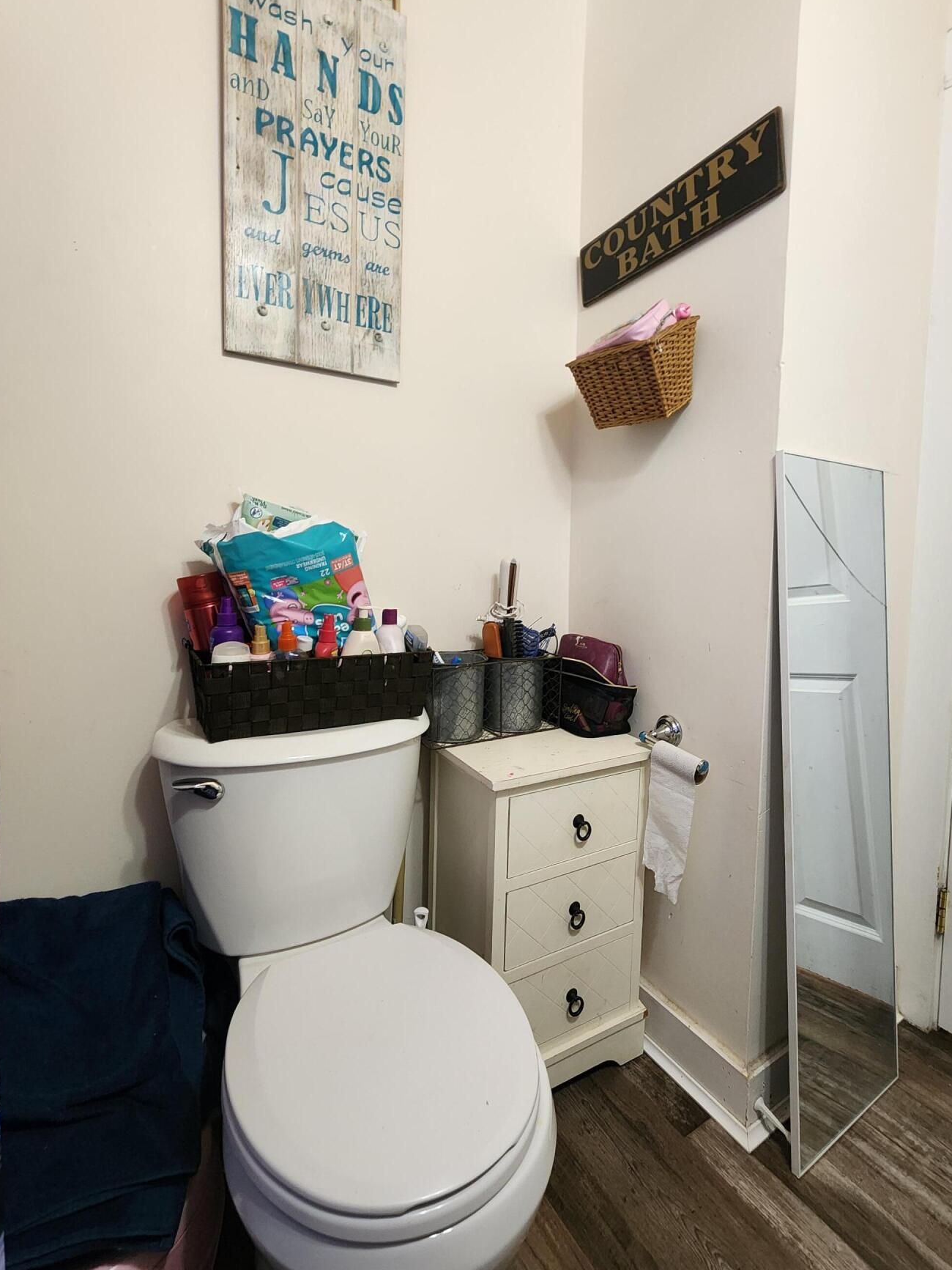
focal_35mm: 15
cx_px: 510
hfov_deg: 81.6
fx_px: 550
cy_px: 584
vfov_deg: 98.0
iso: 250
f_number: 2.2
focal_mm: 2.2
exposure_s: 1/60
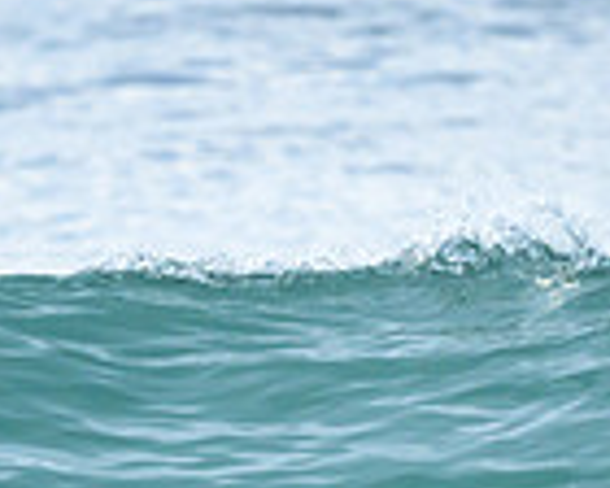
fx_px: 56002
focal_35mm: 3102
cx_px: 449
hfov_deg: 0.6
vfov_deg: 0.5
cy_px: 669
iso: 1100
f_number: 6.3
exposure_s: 1/2500
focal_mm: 800
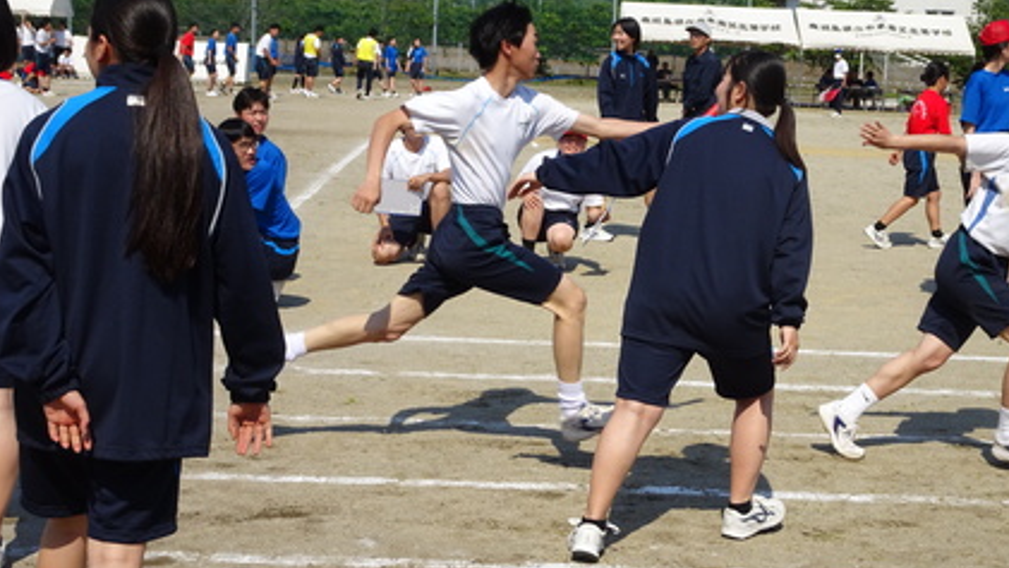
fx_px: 1793
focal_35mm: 67
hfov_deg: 31.4
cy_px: 355
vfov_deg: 18.0
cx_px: 554
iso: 80
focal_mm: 9.18
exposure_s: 1/800
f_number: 4.5
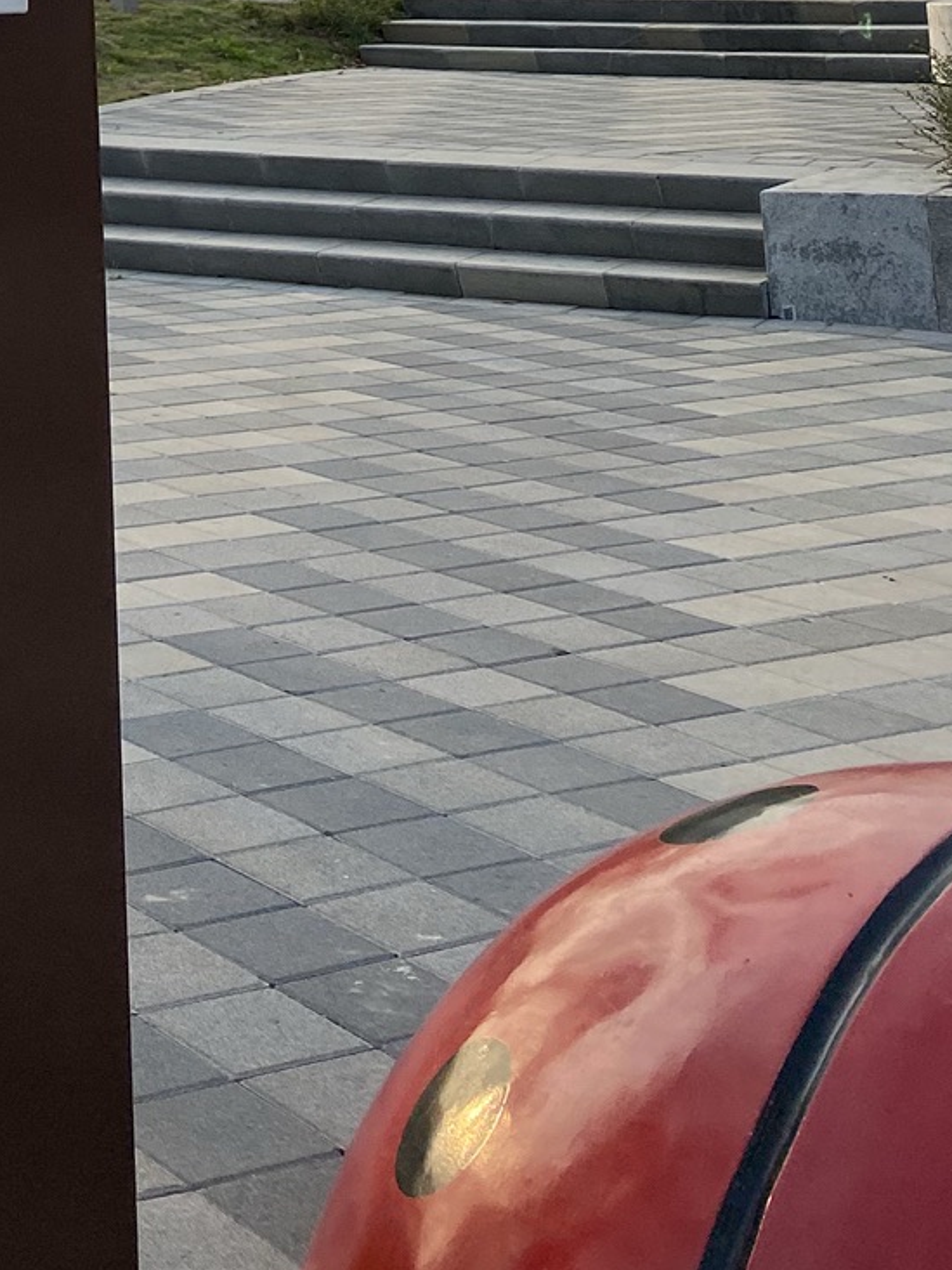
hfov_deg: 19.0
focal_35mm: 71
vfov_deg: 24.1
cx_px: -316
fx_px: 2603
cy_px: -378
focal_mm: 4.25
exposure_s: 1/2625
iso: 32
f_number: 1.8
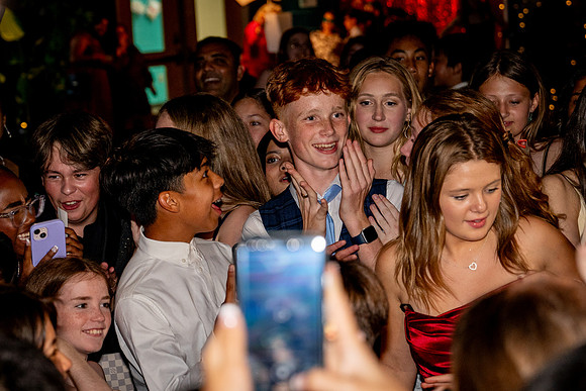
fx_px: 1709
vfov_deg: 13.0
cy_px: 147
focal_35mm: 105
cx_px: 245
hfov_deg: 19.4
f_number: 4
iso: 1250
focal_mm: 70
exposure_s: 1/80
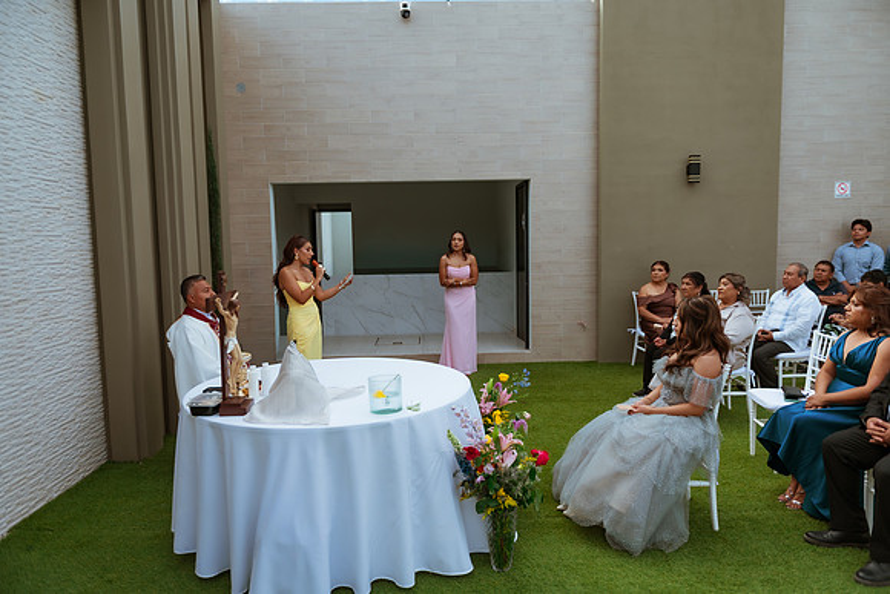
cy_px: 297
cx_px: 445
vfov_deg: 53.2
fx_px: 593
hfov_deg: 73.7
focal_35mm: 24
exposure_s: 1/1250
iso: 100
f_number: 2.8
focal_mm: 24
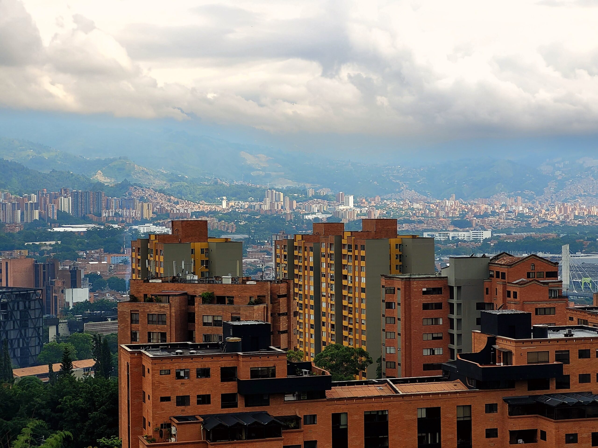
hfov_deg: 25.7
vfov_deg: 19.4
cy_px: 224
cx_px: 299
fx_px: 1313
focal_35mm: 76
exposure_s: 1/714
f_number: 2.4
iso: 25
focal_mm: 7.12
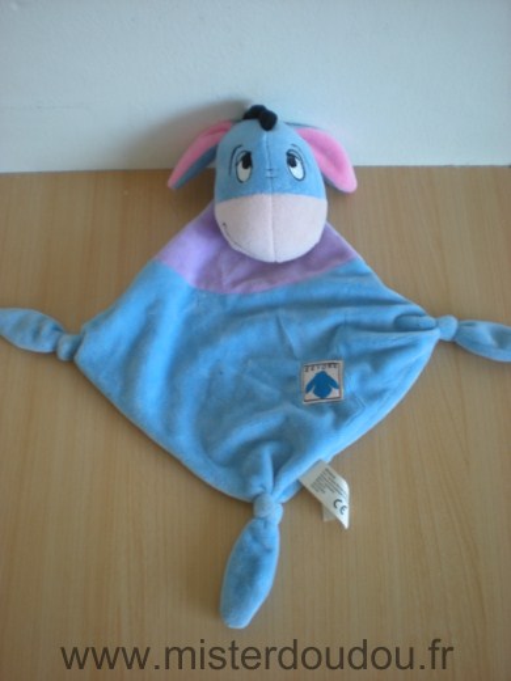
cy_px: 340
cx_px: 256
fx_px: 748
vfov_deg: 49.0
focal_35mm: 38
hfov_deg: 37.7
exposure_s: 1/8.8
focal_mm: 6.3
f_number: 3.1
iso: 64
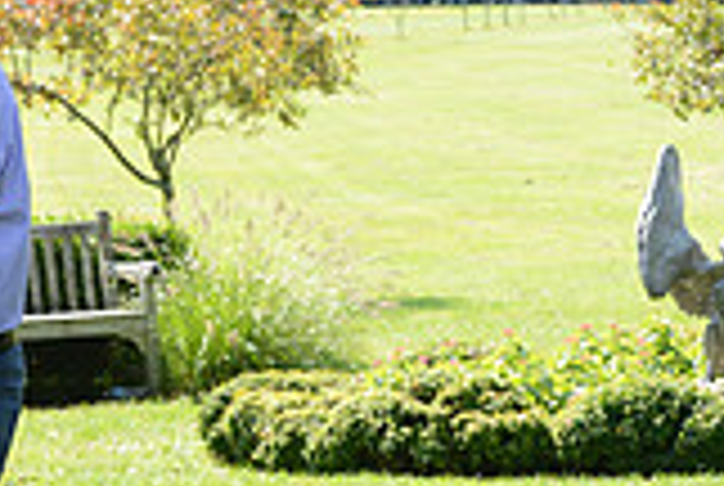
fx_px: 5077
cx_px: -148
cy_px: 295
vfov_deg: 5.5
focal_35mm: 252
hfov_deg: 8.1
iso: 320
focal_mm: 70
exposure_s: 1/250
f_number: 8
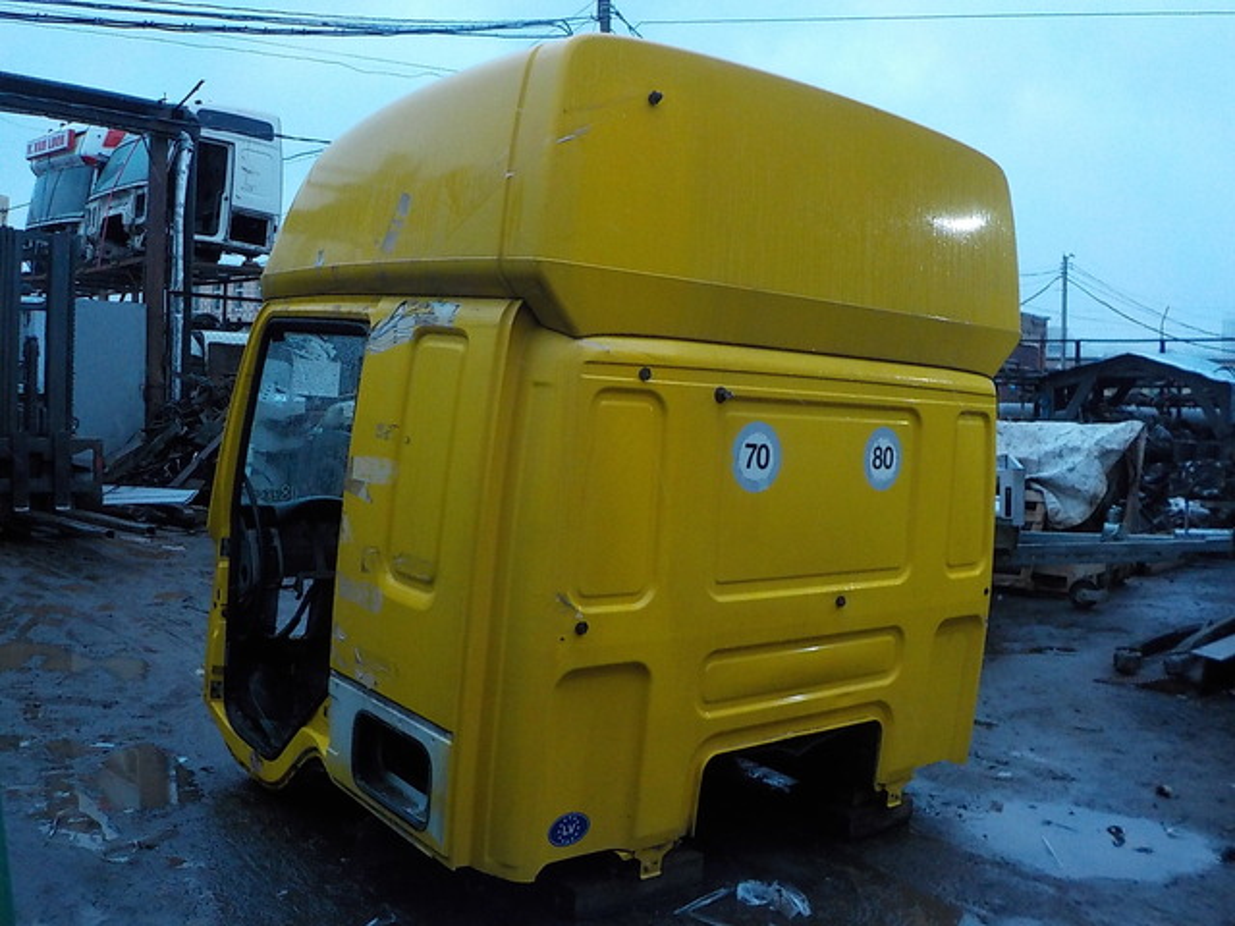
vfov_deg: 46.8
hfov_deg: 60.0
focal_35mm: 30
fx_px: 1070
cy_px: 463
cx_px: 618
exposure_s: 1/30
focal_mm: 4.1
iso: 360
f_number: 3.3
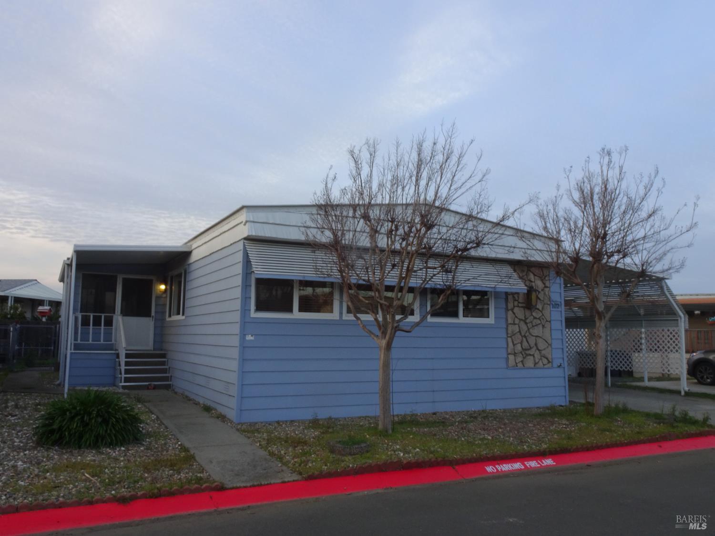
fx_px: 599
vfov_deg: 48.2
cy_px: 268
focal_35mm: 29
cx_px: 358
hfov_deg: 61.7
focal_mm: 4.92
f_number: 3.5
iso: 80
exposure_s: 1/30
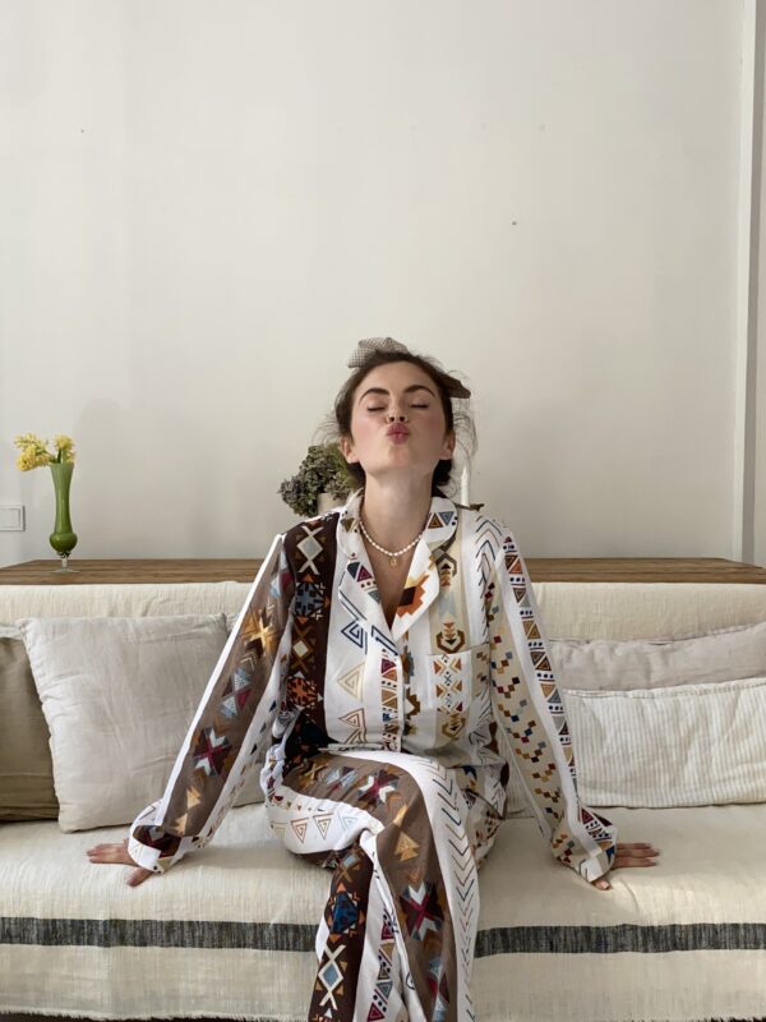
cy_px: 511
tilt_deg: -3.6
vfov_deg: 67.3
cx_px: 383
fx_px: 767
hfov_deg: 53.1
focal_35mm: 26
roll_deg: -0.6
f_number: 1.8
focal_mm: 4.25
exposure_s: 1/122
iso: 100
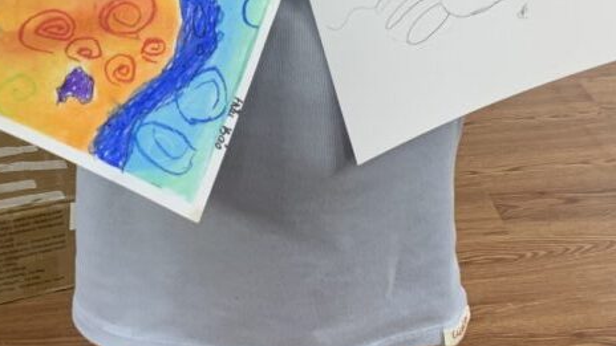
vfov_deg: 17.7
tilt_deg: -15.5
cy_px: -167
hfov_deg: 34.0
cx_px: 203
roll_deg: +1.6
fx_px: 996
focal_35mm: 61
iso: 50
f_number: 1.8
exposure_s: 1/50
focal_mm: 4.25
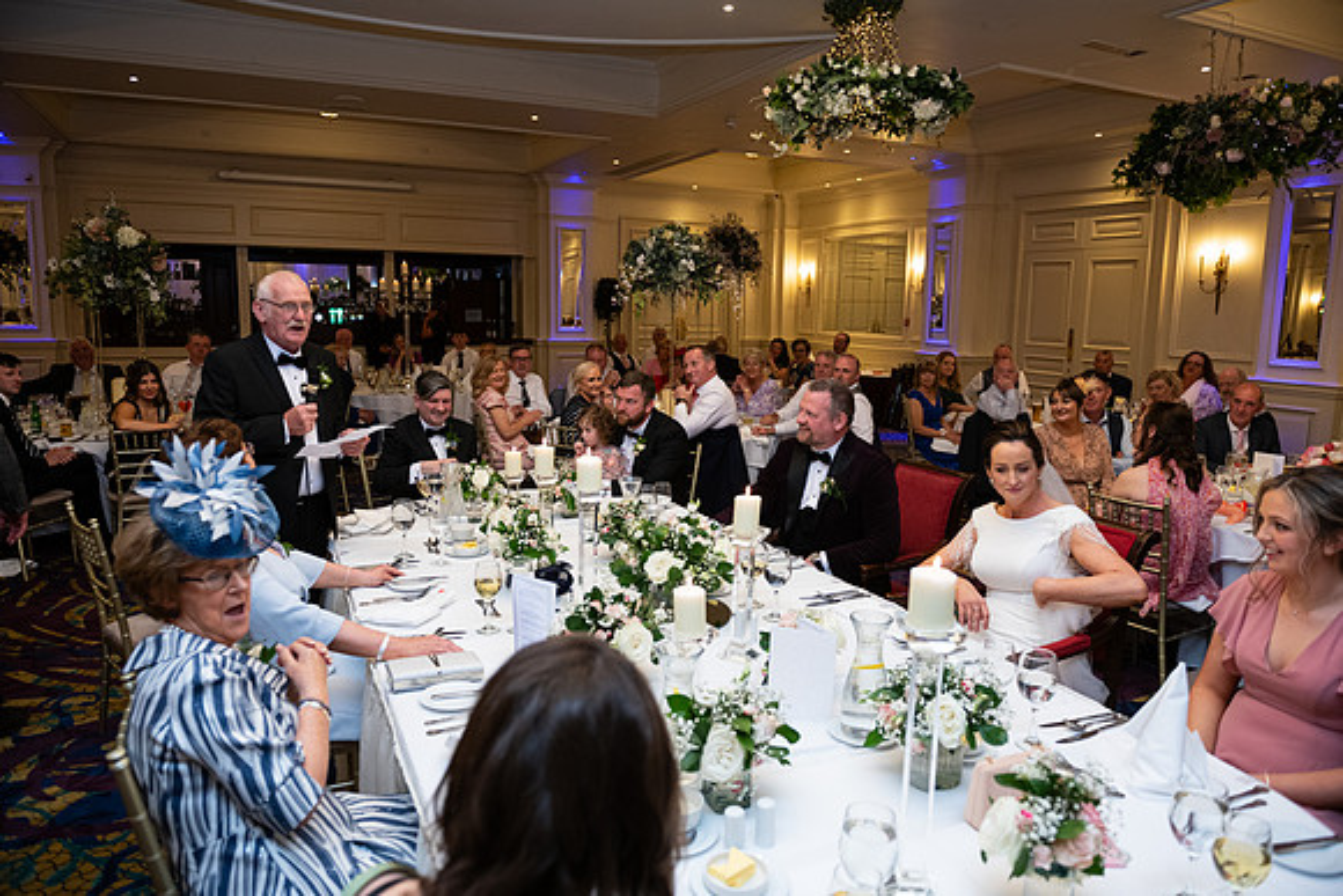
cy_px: 448
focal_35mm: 24
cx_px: 672
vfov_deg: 53.2
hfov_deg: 73.7
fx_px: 896
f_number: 3.5
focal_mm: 24
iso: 800
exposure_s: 1/160
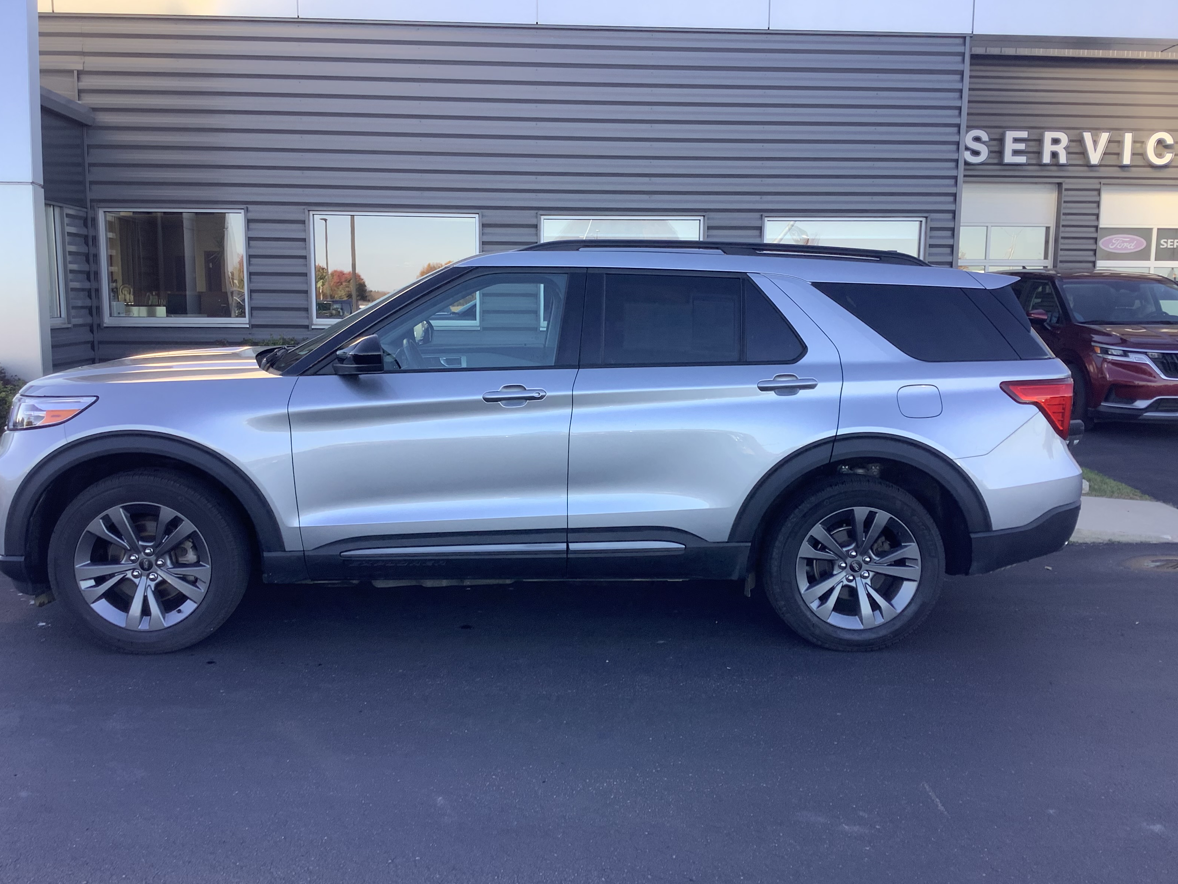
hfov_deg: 56.8
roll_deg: -0.7
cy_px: 449
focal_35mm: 32
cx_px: 594
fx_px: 1089
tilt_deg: -8.7
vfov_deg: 44.2
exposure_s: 1/122
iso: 25
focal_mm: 3.3
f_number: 2.4
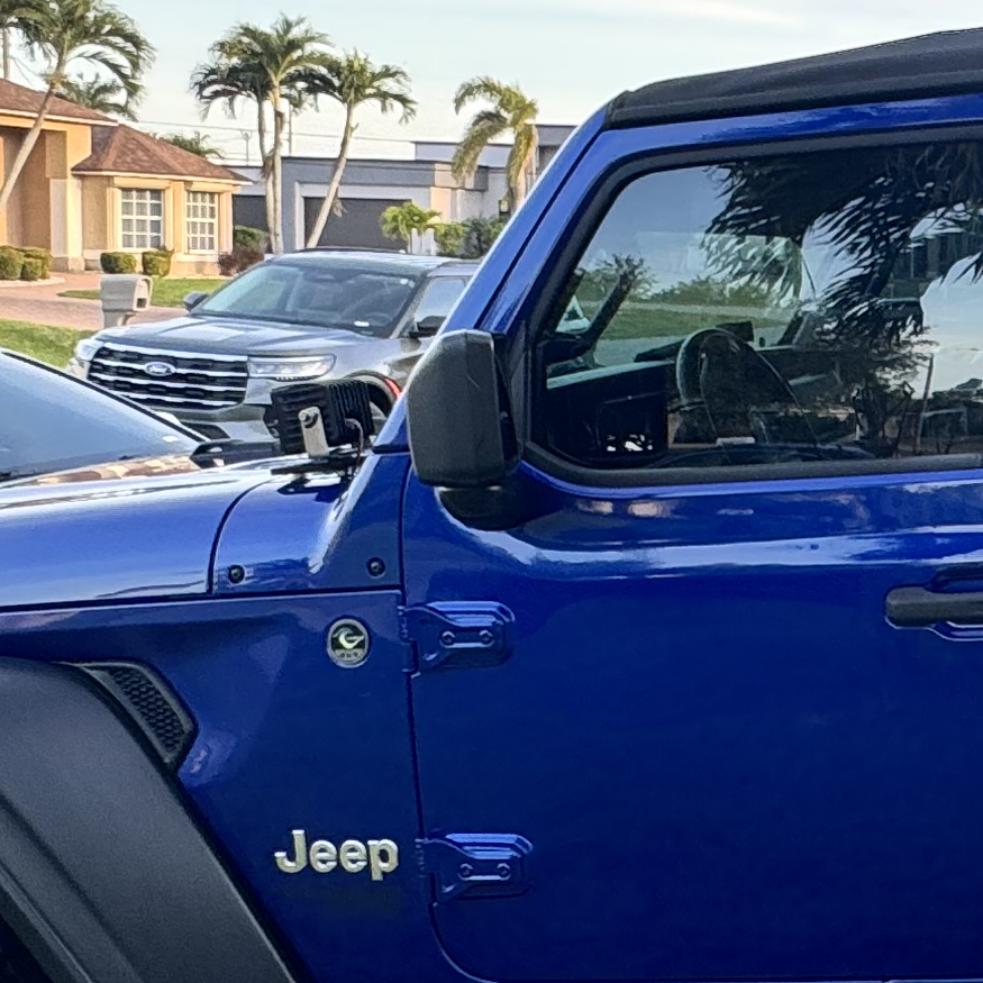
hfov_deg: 25.8
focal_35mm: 57
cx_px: 1273
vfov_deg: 30.0
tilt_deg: -3.6
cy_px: 386
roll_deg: -2.5
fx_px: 1831
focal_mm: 2.22
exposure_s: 1/205
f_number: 2.2
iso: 40
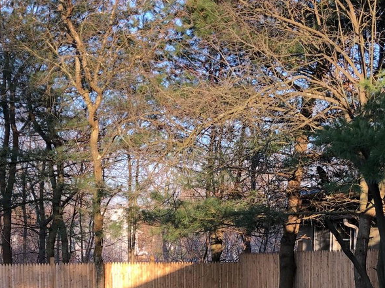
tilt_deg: -5.6
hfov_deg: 29.8
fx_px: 723
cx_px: 181
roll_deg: +0.3
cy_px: 330
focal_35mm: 65
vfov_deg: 21.3
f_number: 1.8
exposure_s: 1/120
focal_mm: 3.99
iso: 32
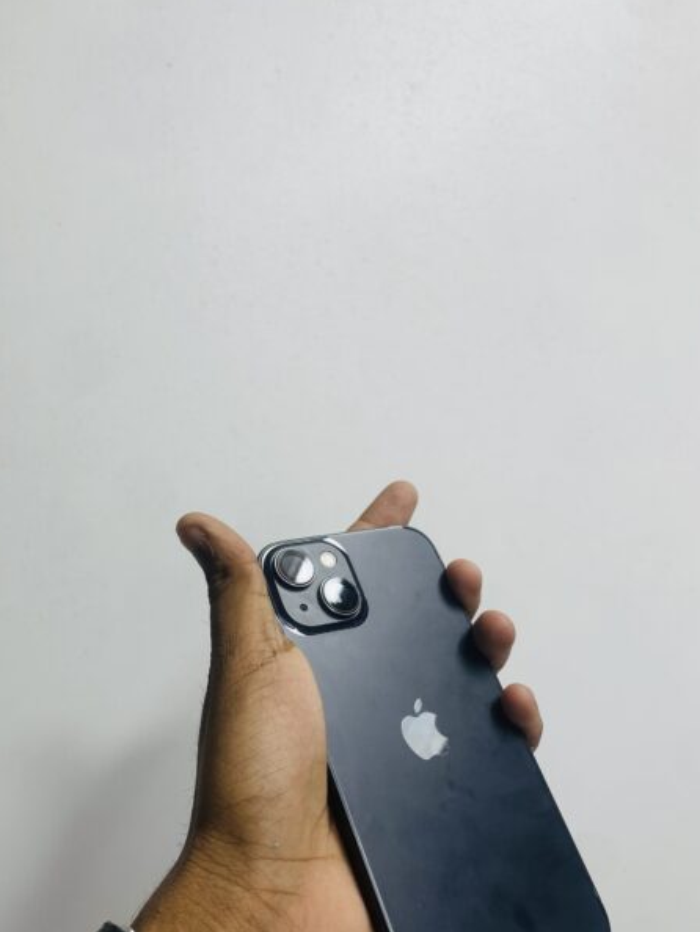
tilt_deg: -0.1
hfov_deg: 40.5
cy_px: 483
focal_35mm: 35
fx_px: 943
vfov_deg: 52.6
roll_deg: +1.0
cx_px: 281
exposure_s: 1/102
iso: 25
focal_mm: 4.25
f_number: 1.8
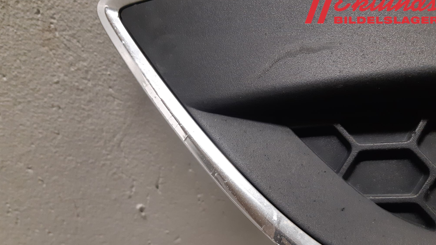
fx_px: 335
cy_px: 154
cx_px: 215
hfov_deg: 66.1
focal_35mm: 29
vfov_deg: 39.9
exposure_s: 1/50
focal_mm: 3.93
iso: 160
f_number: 1.7
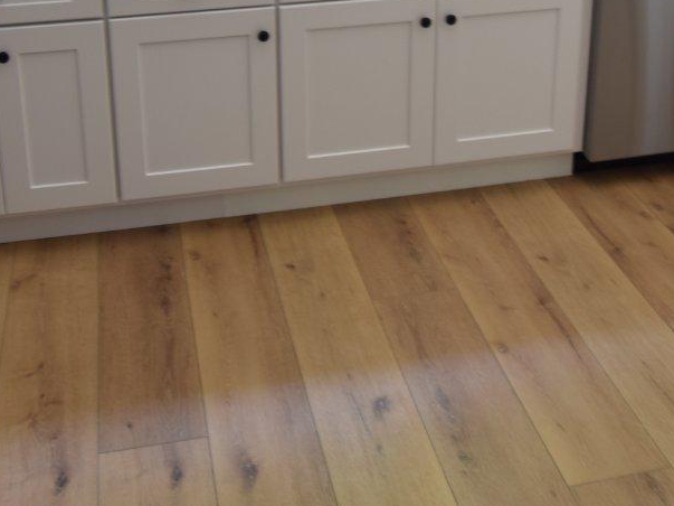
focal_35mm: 49
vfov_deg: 26.8
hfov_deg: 38.9
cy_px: -76
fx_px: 954
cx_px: 329
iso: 100
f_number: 5
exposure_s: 1/6
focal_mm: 10
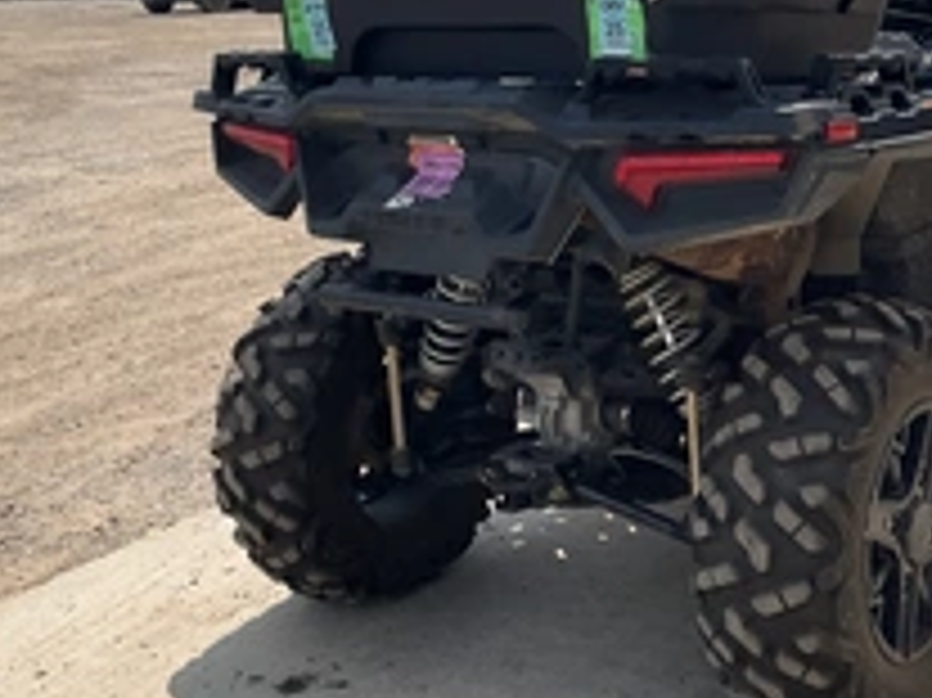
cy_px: 279
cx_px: 590
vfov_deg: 26.0
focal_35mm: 56
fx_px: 1507
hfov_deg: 34.2
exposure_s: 1/1730
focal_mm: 3
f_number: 1.8
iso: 25
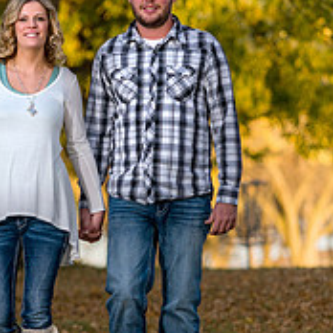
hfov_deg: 5.0
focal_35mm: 352
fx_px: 3831
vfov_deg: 5.0
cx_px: 50
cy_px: 119
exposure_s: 1/320
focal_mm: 160
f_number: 3.5
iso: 200
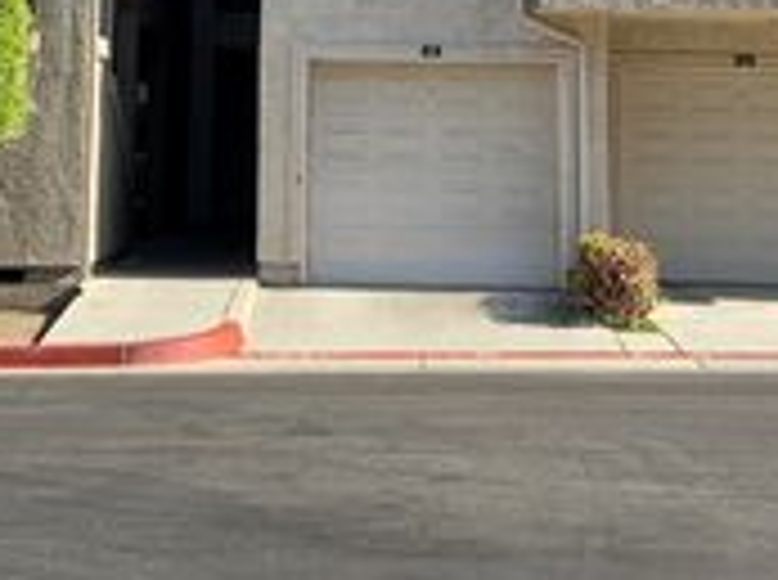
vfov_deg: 16.6
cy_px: -155
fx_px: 1884
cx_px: 306
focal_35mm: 84
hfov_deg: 23.3
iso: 16
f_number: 1.8
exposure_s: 1/842
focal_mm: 3
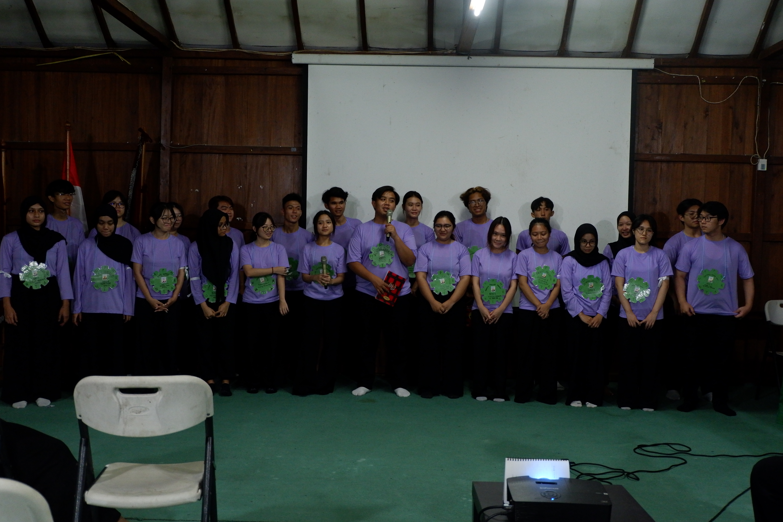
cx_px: 392
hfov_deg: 53.1
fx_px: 783
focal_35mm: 36
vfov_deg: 36.9
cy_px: 261
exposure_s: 1/50
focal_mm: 24.3
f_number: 4.2
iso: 2000
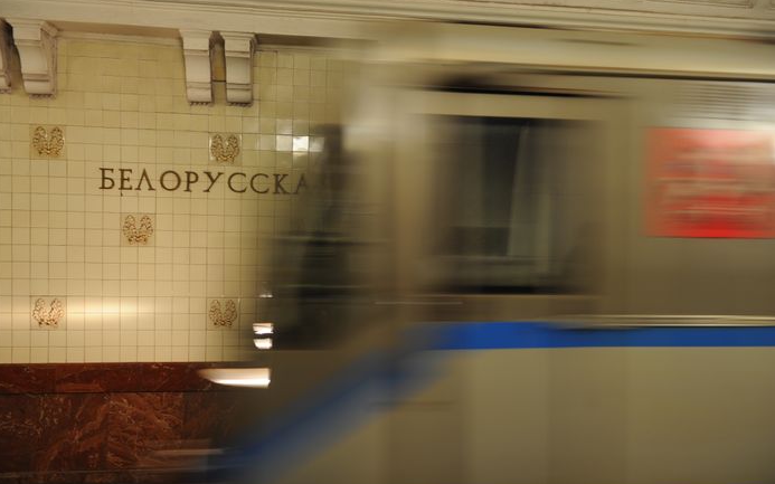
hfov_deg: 55.3
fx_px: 739
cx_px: 385
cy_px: 256
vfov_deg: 36.3
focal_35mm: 35
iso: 320
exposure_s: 1/10
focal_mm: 34
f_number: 4.5
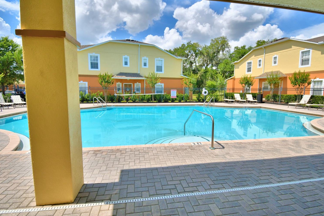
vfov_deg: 73.7
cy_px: 108
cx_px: 167
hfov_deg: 96.7
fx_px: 144
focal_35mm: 16
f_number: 4.5
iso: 100
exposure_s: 1/2000
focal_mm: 10
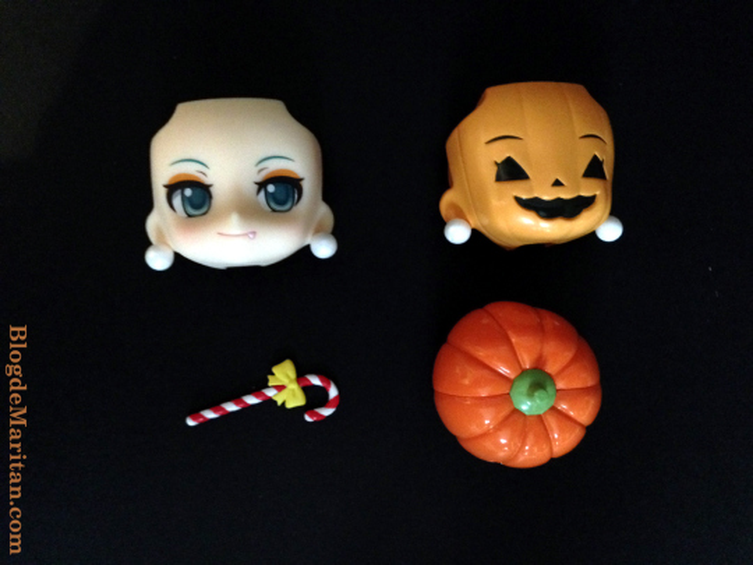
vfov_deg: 42.9
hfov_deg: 55.4
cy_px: 282
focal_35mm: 33
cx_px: 376
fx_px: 718
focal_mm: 4.12
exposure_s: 1/15
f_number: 2.4
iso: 800
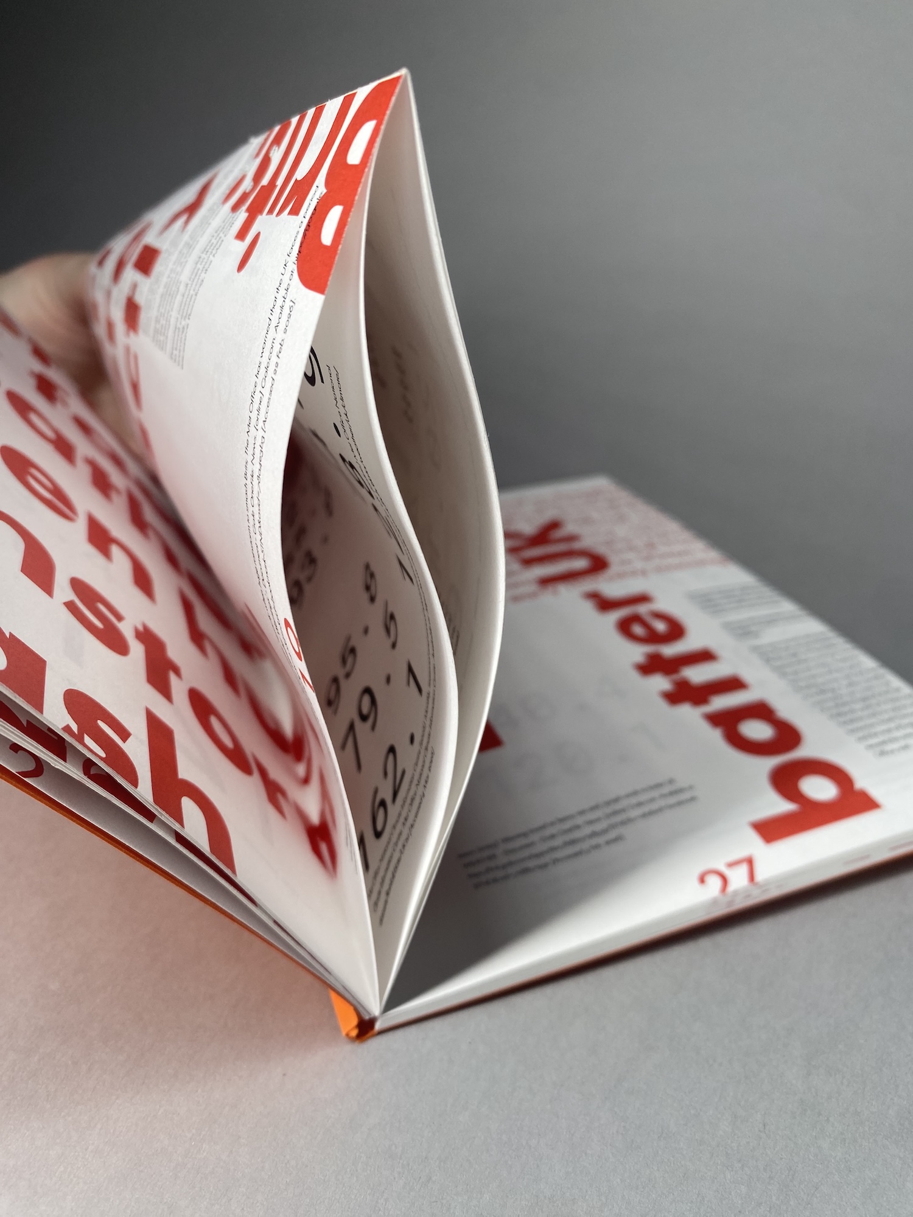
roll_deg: +0.2
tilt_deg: -25.7
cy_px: 608
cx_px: 456
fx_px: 879
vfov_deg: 69.4
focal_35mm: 25
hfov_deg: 54.9
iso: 32
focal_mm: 4.25
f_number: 1.8
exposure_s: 1/296
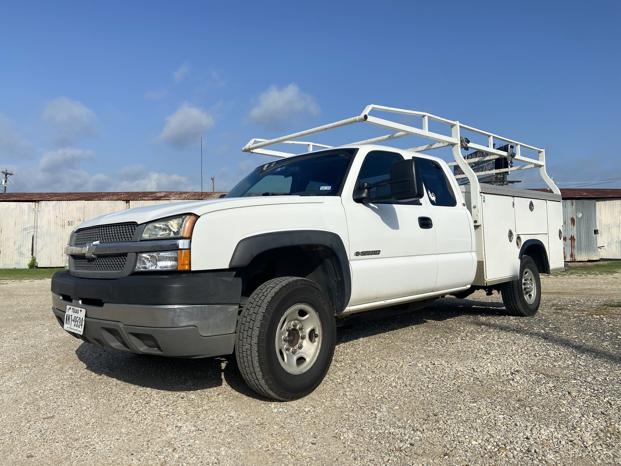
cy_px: 233
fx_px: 466
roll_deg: +0.6
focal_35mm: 26
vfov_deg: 53.1
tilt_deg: +1.0
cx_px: 310
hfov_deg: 67.3
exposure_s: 1/5747
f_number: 1.8
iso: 32
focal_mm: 4.25
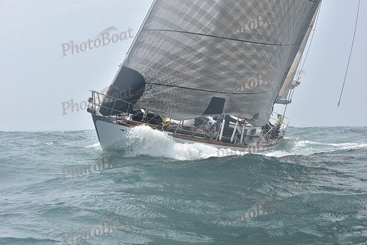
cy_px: 122
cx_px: 184
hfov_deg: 28.8
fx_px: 714
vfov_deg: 19.5
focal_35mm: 70
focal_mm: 70
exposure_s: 1/800
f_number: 11
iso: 320
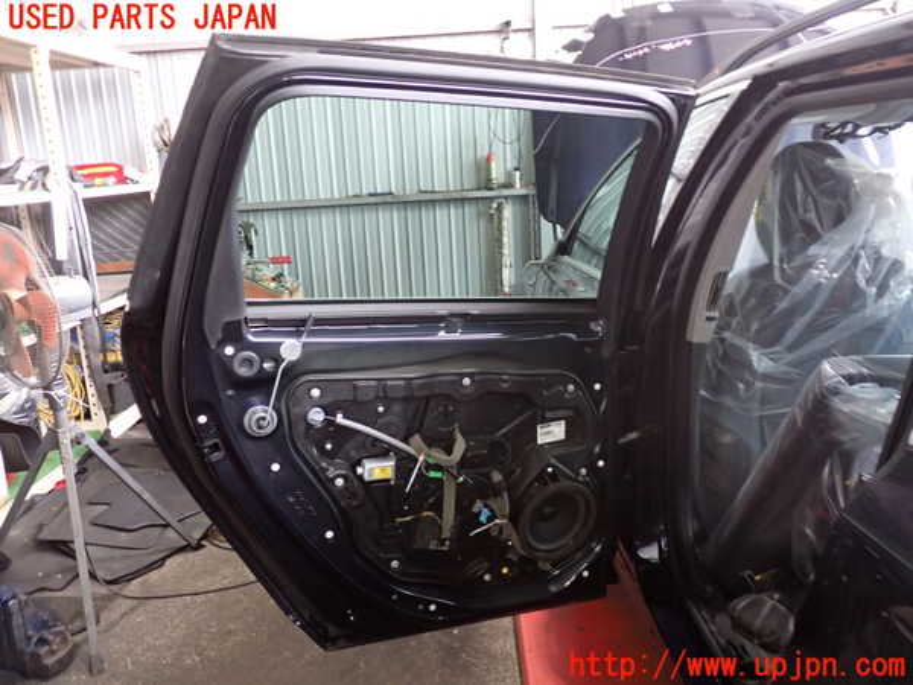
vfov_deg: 46.8
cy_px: 342
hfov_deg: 60.0
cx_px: 456
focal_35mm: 30
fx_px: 791
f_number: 2.3
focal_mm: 5.4
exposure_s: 1/30
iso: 320
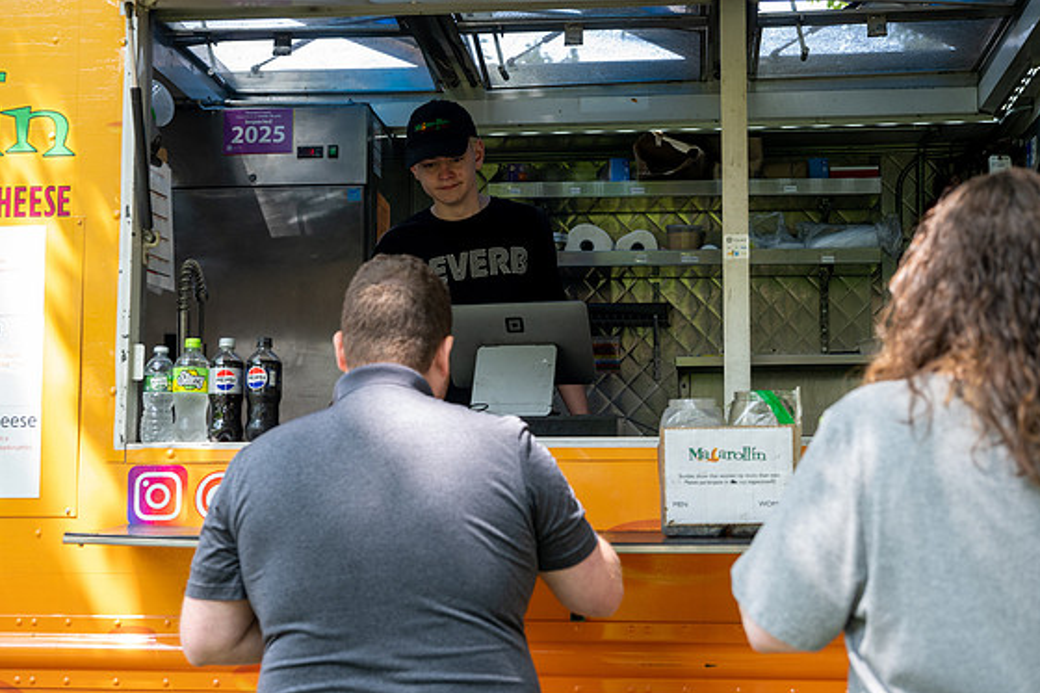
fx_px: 1646
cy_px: 345
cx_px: 522
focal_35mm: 57
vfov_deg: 23.8
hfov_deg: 35.1
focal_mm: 55
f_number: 4
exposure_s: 1/160
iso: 400
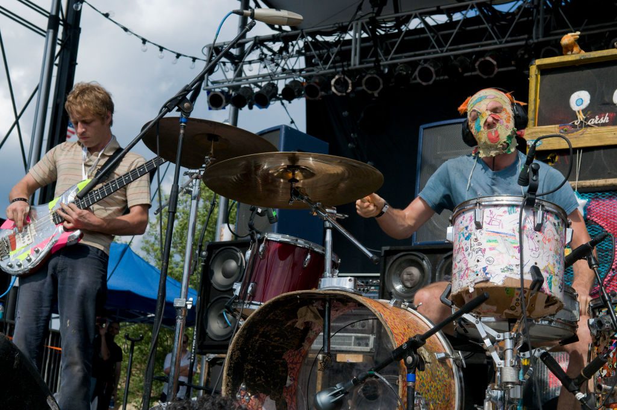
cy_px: 205
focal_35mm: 57
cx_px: 308
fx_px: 976
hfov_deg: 35.1
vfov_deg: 23.7
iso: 400
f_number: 7.1
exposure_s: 1/1600
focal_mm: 38
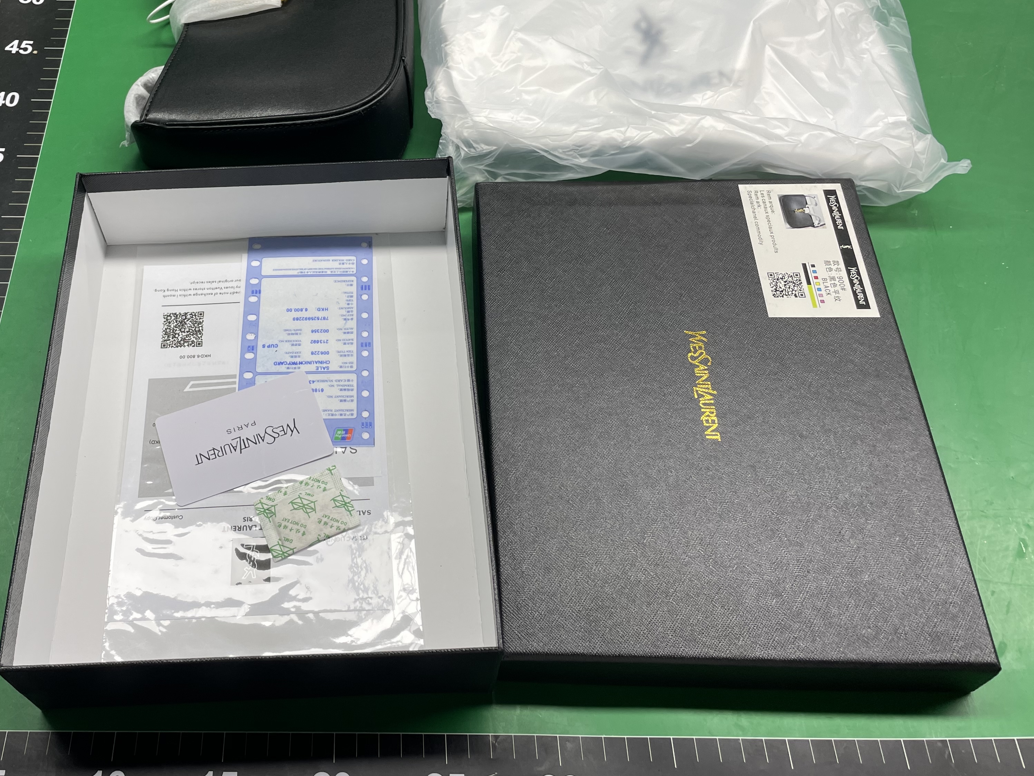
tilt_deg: -54.0
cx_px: 354
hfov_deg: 51.7
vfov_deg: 40.5
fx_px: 1045
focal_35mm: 35
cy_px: 304
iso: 32
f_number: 1.6
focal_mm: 4.2
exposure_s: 1/100
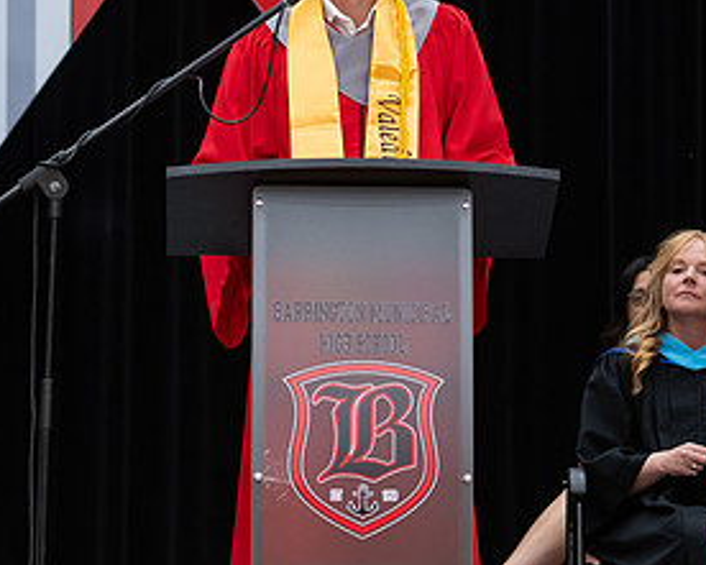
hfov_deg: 8.2
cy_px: 327
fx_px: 4912
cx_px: 294
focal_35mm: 235
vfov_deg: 6.6
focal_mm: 85
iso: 1000
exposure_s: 1/200
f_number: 2.8
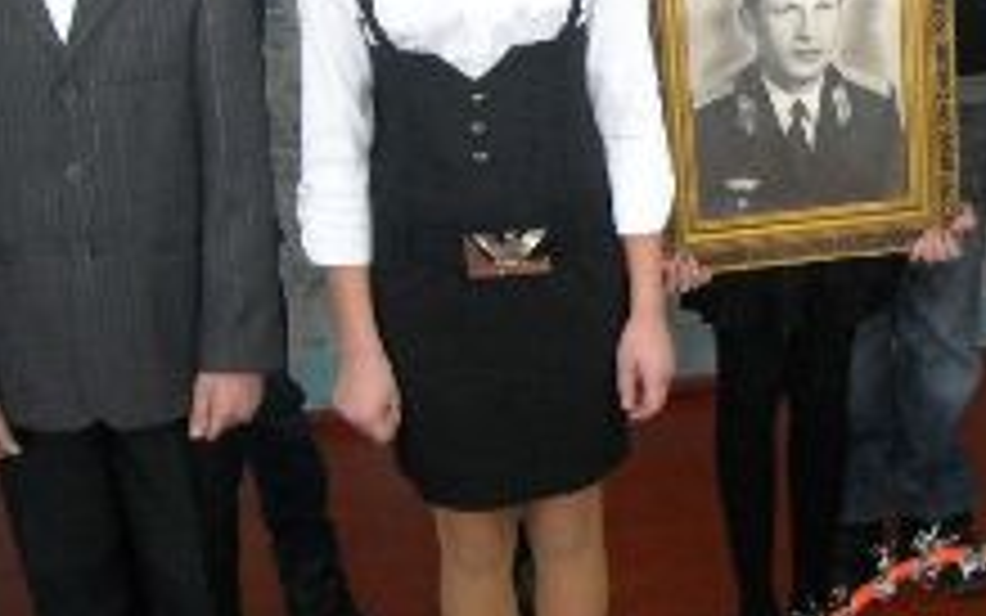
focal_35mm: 76
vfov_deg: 17.1
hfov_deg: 26.1
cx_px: 927
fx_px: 2043
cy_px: 225
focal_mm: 5.7
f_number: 2.8
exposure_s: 1/33
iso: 400
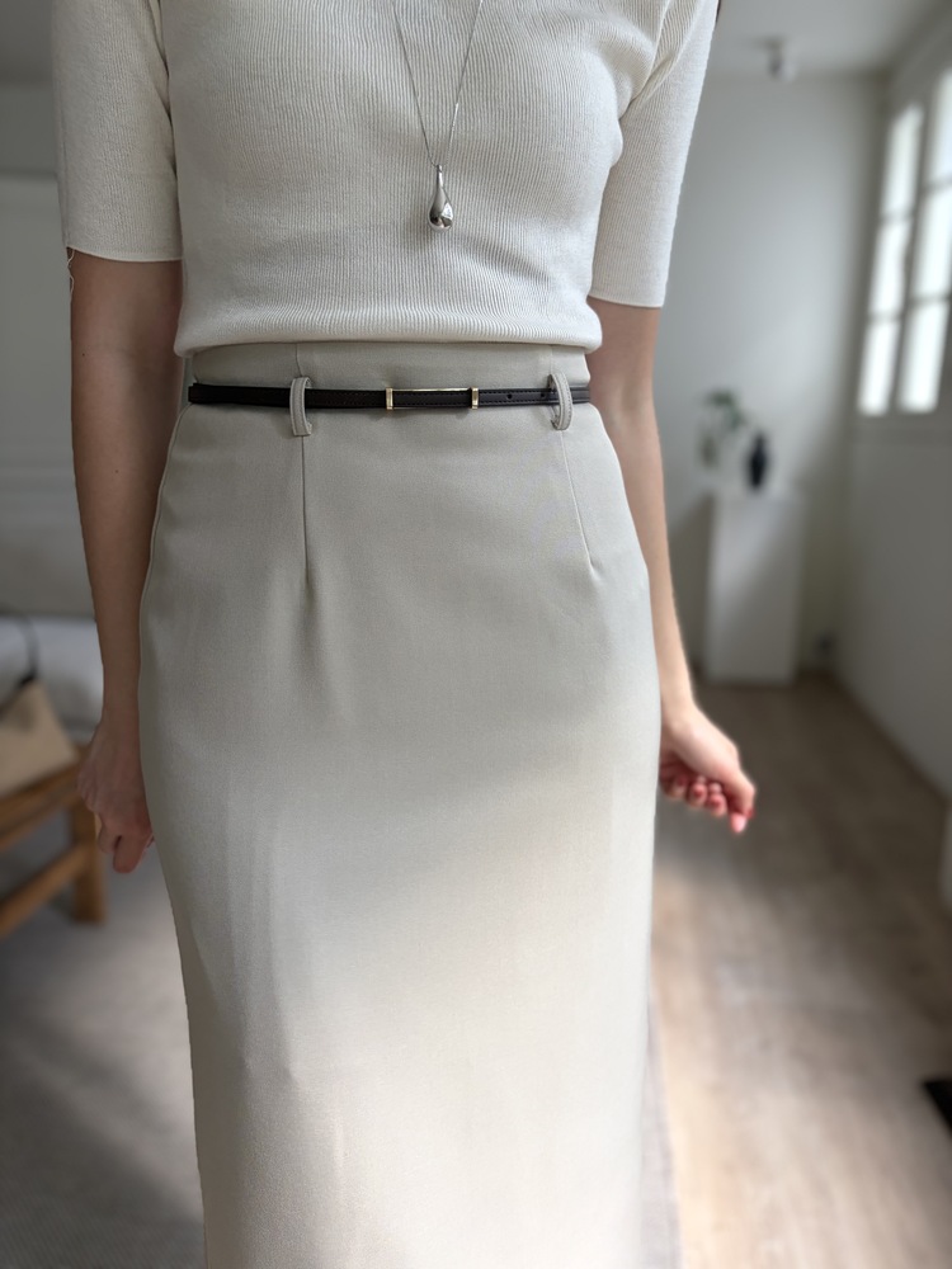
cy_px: 634
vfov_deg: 67.3
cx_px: 476
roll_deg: -1.8
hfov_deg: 53.1
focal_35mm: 26
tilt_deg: -12.2
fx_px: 953
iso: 80
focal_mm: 5.96
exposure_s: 1/122
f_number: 1.6
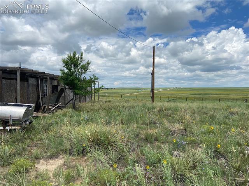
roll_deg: -0.7
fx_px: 187
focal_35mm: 26
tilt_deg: -0.9
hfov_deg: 67.3
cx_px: 124
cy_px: 93
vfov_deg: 53.0
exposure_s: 1/5025
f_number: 1.8
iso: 32
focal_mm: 4.25
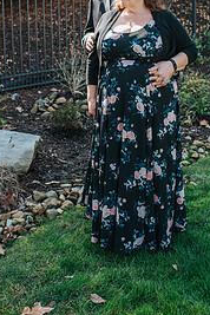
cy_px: 55
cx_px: 127
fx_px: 516
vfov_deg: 32.8
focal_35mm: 59
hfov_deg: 23.0
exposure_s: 1/1250
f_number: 3.5
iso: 1000
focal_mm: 35
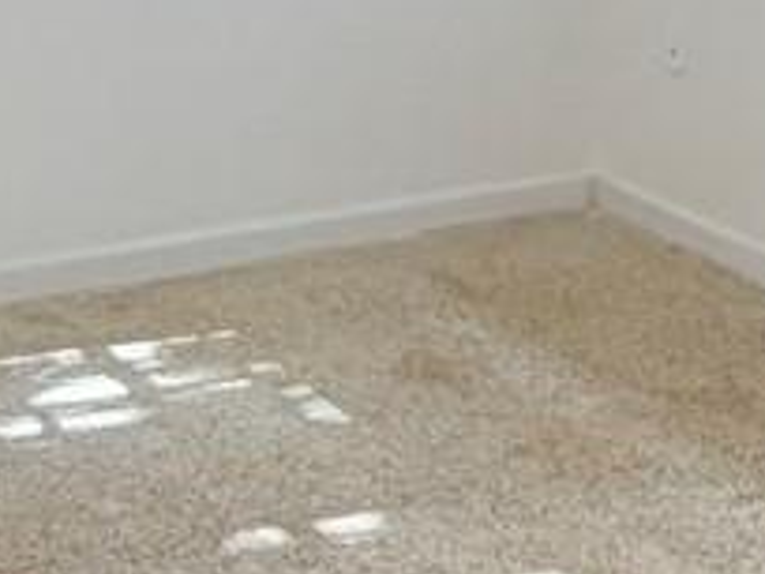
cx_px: 461
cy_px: -191
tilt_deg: -7.6
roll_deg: -0.4
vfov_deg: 13.0
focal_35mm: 110
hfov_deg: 17.9
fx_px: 2431
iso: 160
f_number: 2.2
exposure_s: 1/120
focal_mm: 2.22
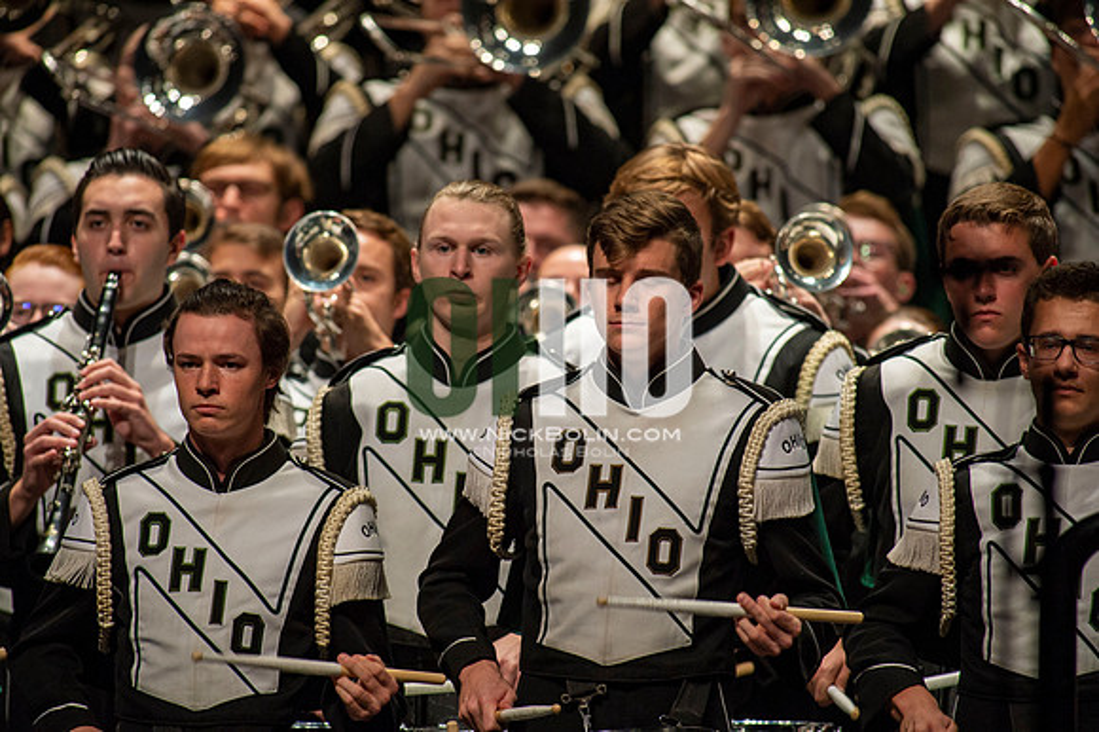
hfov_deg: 3.4
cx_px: 550
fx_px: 18306
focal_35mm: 600
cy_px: 366
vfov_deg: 2.3
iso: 2000
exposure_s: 1/500
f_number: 5.6
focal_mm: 600
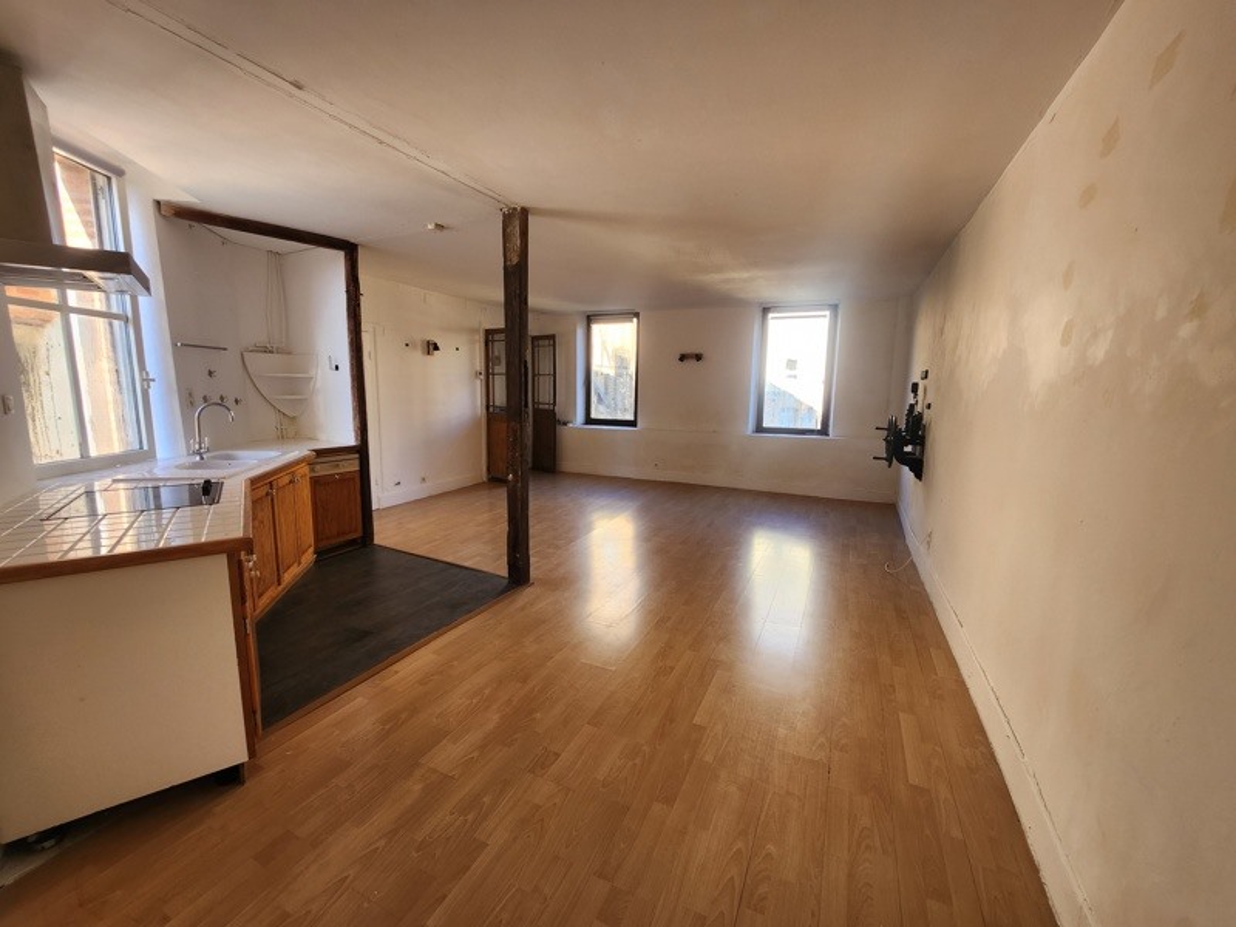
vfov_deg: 89.9
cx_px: 618
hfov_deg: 106.2
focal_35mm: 13
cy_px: 464
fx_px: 464
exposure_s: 1/50
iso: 50
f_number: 2.2
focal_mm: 1.7
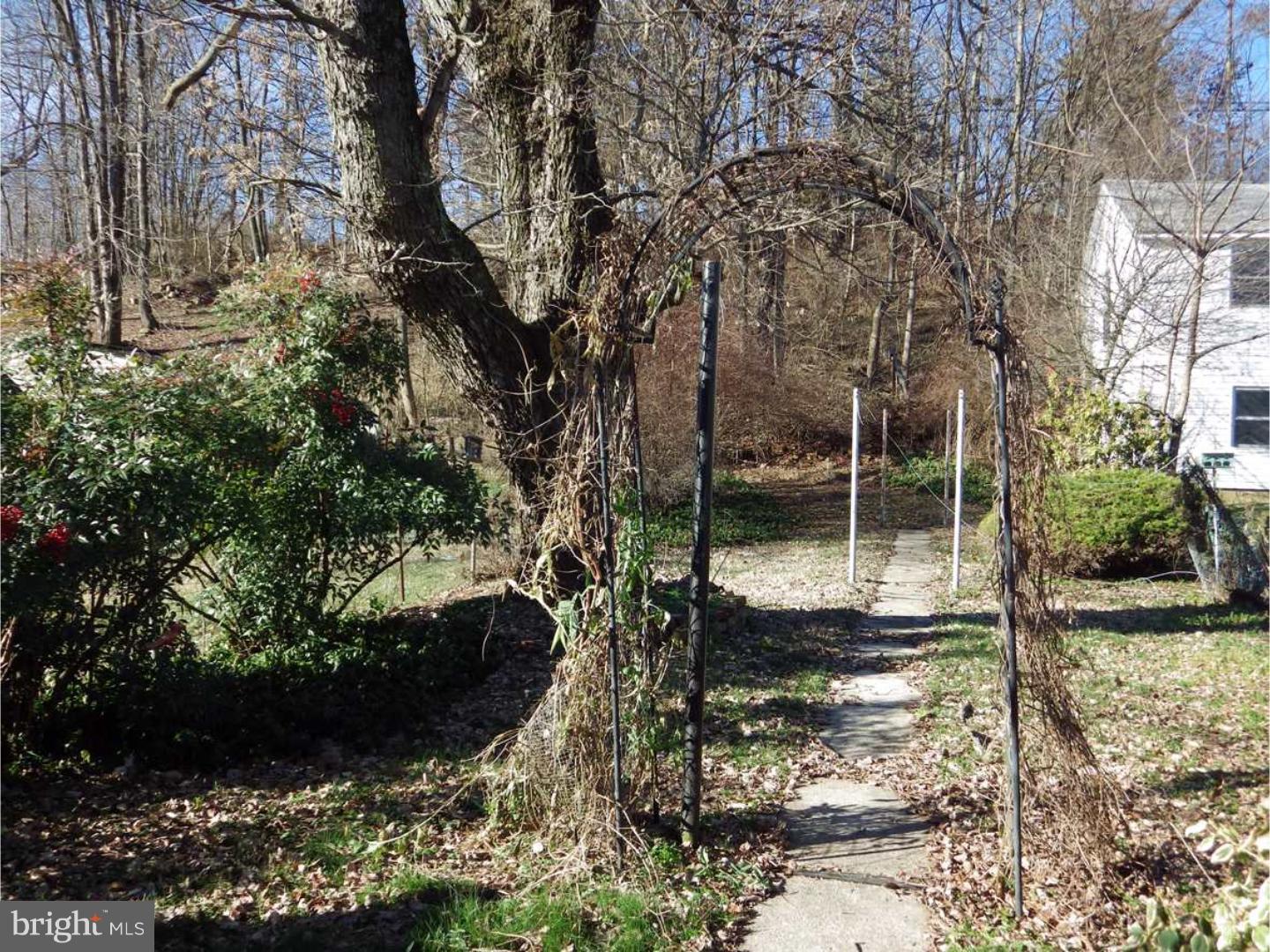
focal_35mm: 34
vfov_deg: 41.8
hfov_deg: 54.0
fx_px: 1247
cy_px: 476
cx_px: 635
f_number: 3.4
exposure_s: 1/320
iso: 100
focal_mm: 6.2
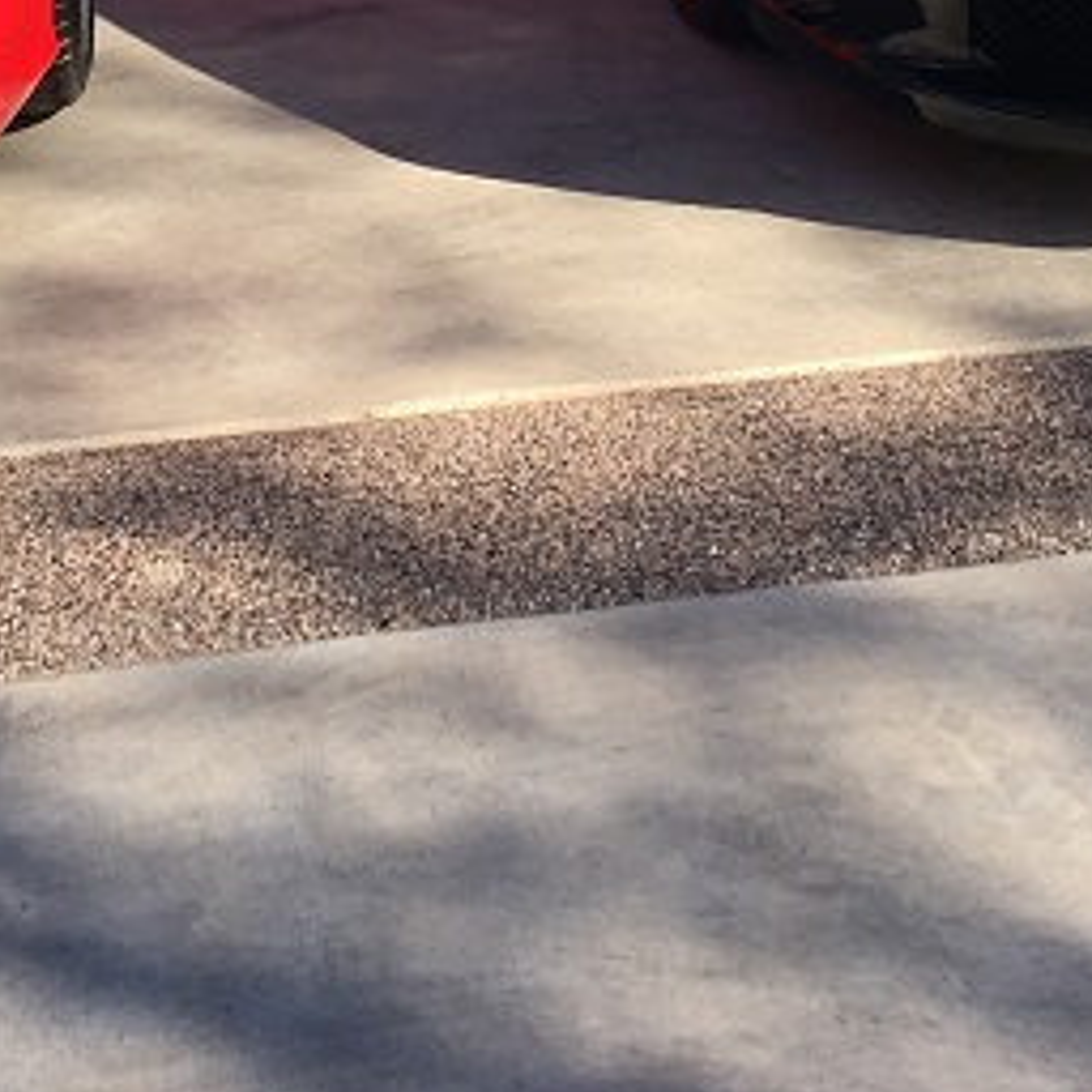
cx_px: 277
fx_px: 3569
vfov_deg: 16.2
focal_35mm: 100
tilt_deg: -11.3
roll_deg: -1.8
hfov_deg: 17.3
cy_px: -422
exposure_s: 1/657
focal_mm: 4.15
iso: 25
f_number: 2.2
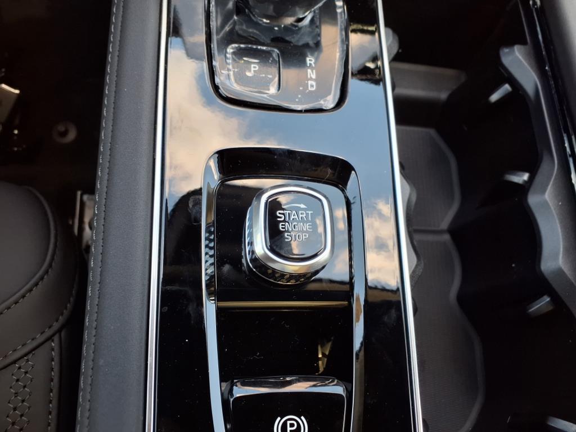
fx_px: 449
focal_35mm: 27
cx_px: 288
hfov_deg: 65.3
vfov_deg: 51.4
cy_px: 216
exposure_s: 1/120
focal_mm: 3.58
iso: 64
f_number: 1.9
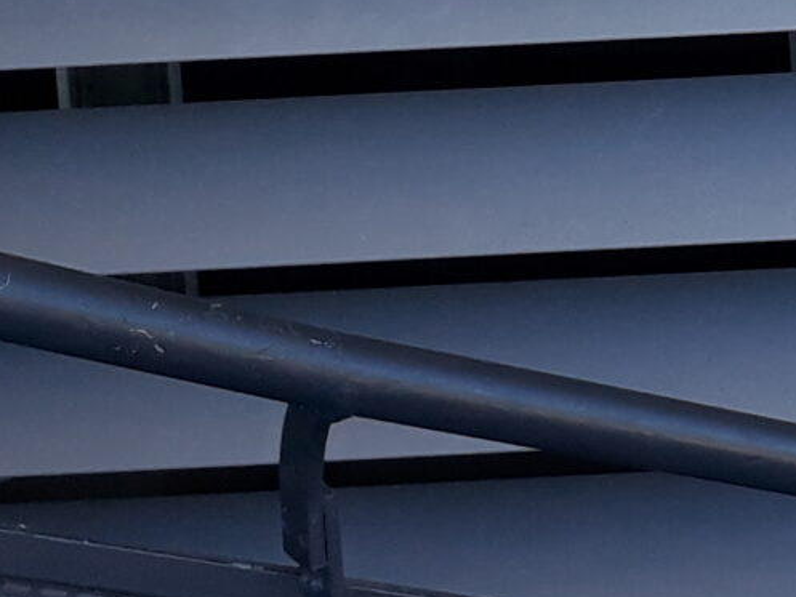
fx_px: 3197
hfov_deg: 12.0
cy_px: -778
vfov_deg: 9.6
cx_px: 1781
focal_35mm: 139
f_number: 1.9
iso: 40
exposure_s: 1/178
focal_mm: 3.6
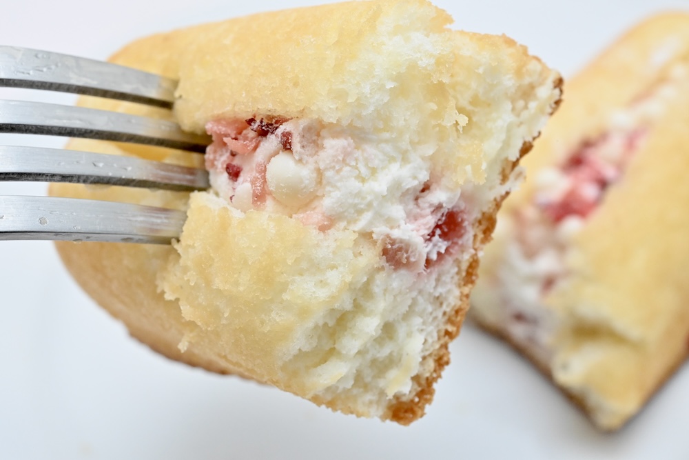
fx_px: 1148
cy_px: 230
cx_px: 344
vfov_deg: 22.6
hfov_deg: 33.4
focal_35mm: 60
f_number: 14
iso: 6400
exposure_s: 1/200
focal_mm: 60
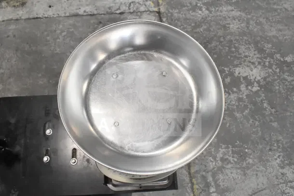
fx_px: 221
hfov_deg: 67.4
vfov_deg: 48.0
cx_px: 147
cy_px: 98
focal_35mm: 27
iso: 6400
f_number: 8
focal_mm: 18
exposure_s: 1/250
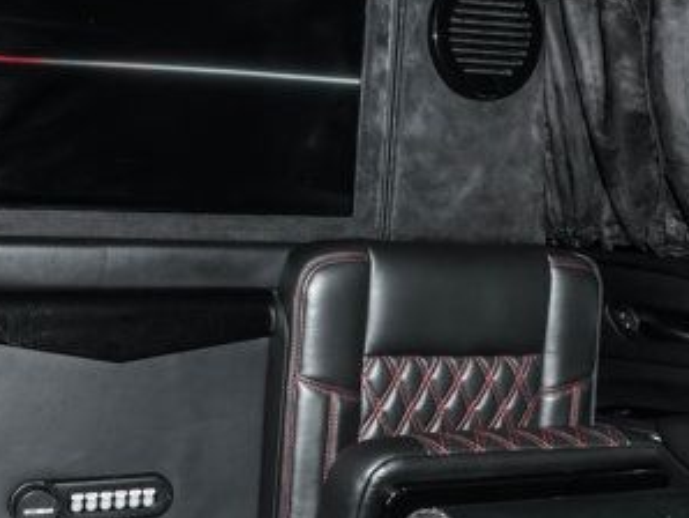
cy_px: 291
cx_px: 183
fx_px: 1096
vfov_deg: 26.6
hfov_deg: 34.3
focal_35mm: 55
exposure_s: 1/200
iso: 800
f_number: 20
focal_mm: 24
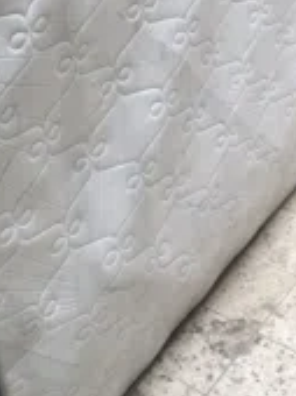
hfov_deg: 21.3
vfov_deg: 28.9
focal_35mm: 66
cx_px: -9
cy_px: 89
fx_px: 754
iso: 40
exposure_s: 1/120
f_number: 1.8
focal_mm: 4
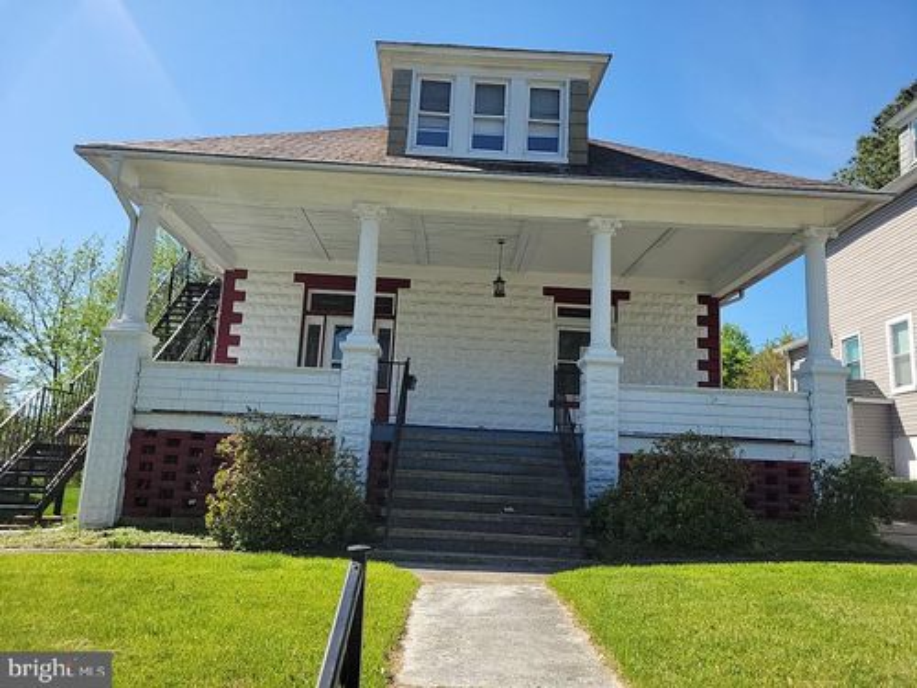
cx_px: 458
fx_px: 689
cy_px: 344
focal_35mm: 26
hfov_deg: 67.3
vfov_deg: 53.1
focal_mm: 5.4
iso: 50
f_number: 1.8
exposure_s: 1/1718
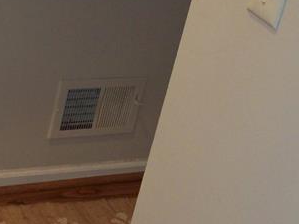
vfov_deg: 12.3
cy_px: 178
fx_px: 1036
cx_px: 43
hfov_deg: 16.3
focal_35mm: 120
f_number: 2.8
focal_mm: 7.54
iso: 200
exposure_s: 1/30
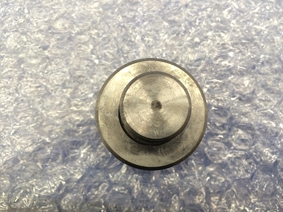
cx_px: 142
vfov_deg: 48.2
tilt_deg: -88.2
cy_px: 106
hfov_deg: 61.7
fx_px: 237
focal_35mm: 29
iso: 80
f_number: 2.2
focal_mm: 4.15
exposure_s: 1/30
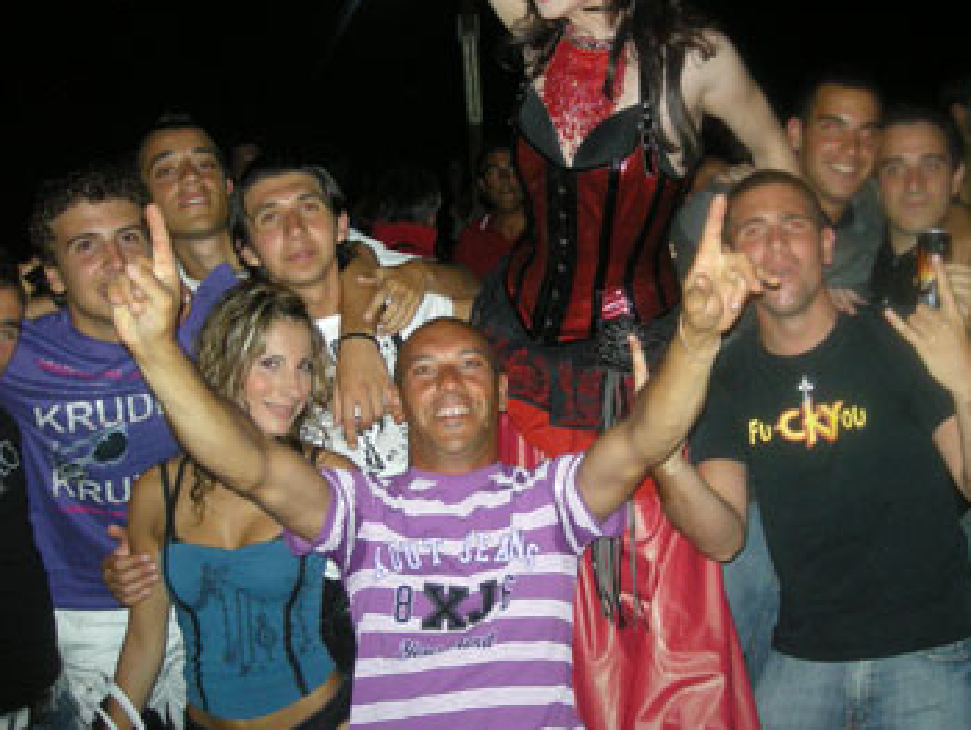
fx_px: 1263
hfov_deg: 41.8
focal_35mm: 45
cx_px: 602
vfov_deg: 32.1
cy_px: 283
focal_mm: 5.7
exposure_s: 1/60
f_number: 2.8
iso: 260
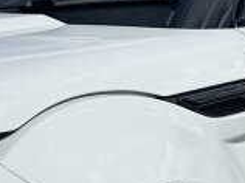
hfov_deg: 14.3
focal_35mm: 137
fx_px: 968
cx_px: 48
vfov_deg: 10.4
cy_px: 292
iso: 80
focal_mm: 6.86
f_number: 1.78
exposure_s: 1/10753
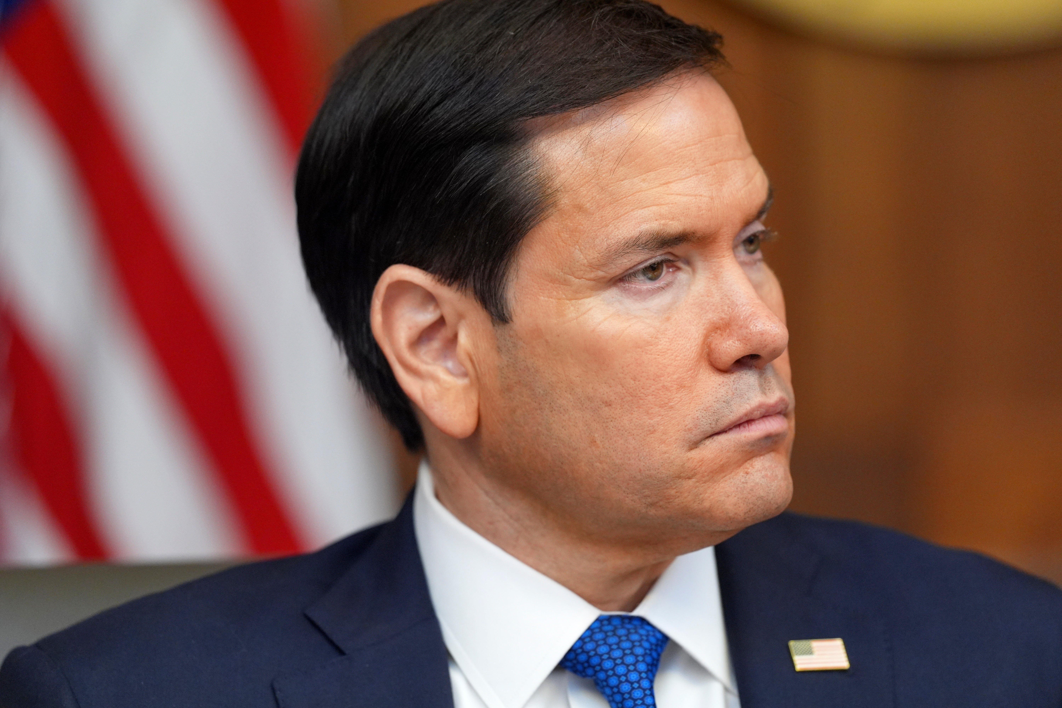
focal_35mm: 300
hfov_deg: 6.9
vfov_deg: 4.6
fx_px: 8849
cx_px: 531
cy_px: 354
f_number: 3.2
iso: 2500
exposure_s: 1/400
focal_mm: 300
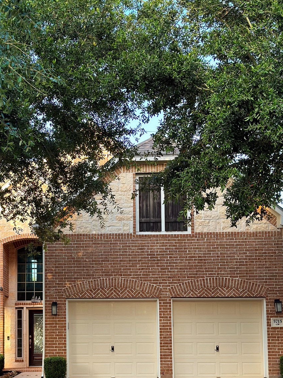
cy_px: 282
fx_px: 709
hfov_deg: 22.4
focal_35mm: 65
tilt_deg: +6.1
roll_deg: +0.4
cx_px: 82
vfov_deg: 29.4
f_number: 1.78
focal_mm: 6.76
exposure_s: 1/374
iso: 100
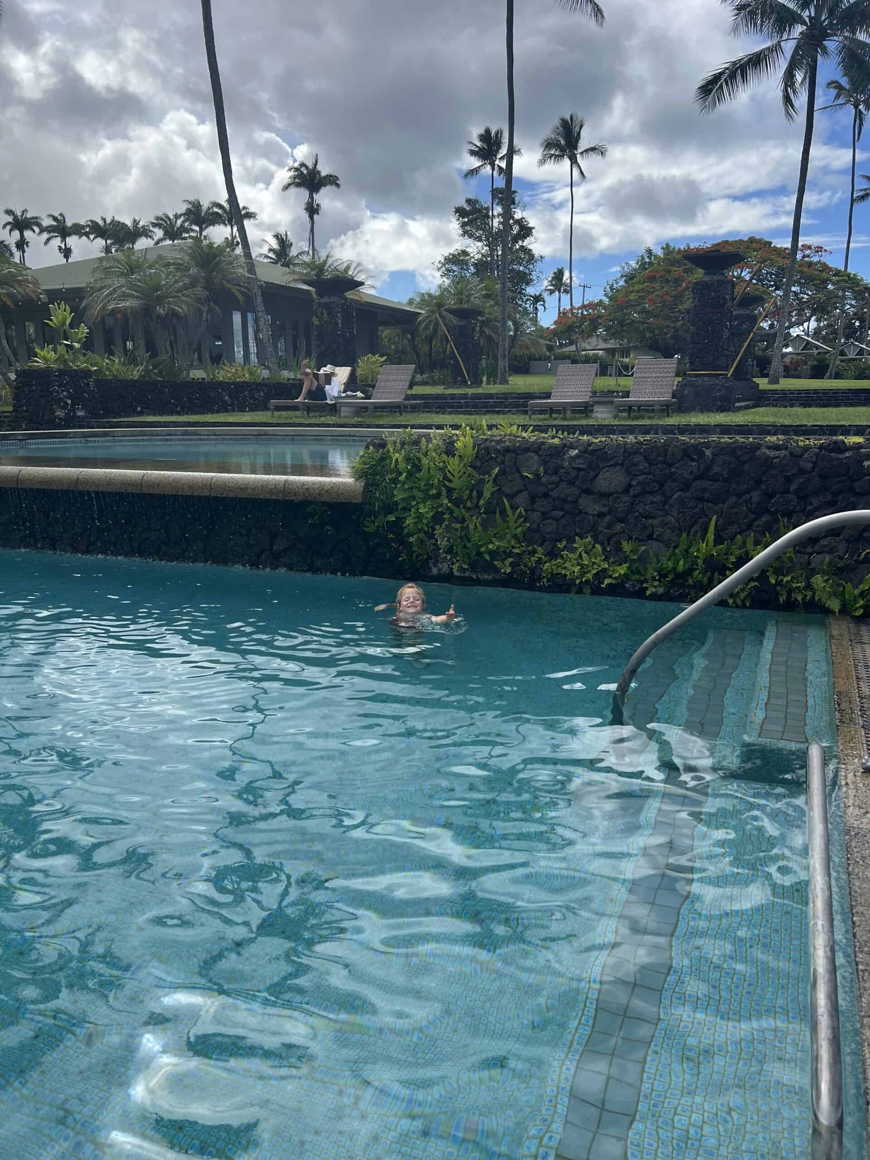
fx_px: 871
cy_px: 580
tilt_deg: -12.3
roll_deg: +0.8
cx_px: 435
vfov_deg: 67.3
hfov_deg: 53.1
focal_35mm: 26
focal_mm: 5.7
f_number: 1.5
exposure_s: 1/3968
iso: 50
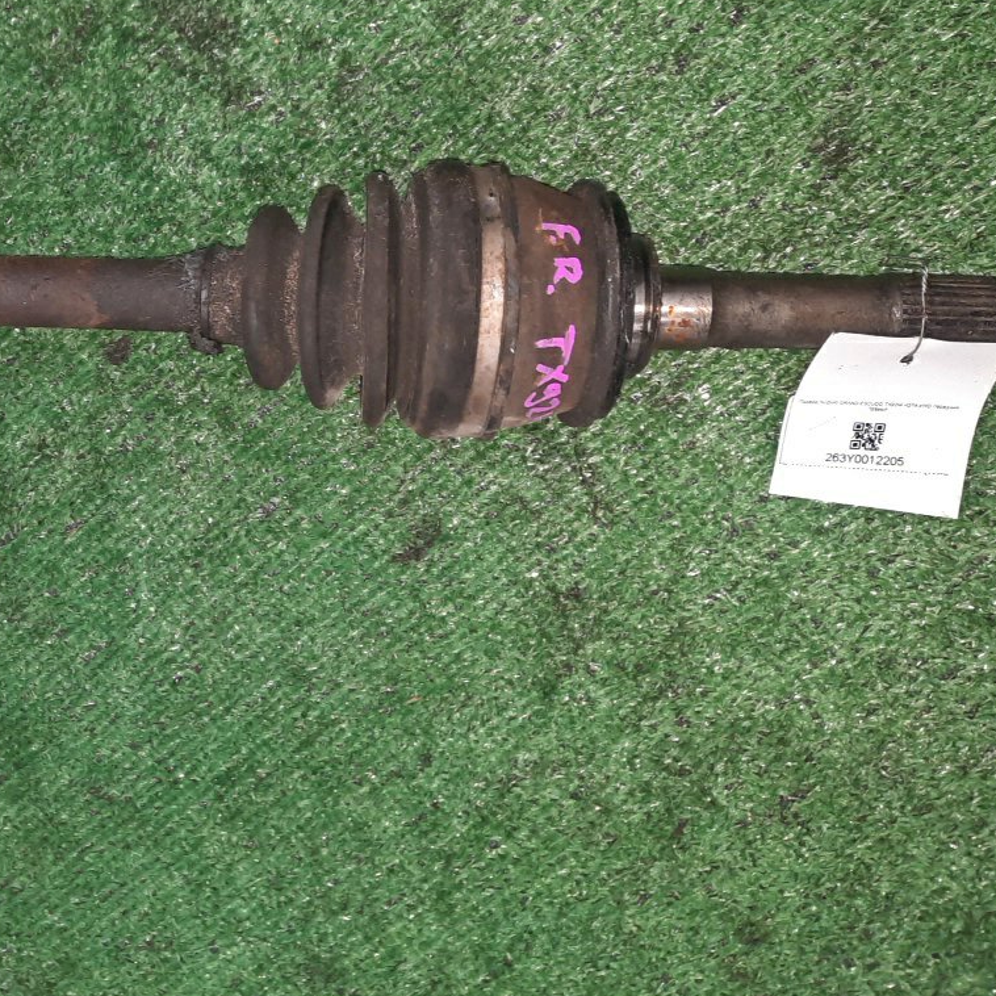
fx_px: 1367
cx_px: 133
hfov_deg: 37.8
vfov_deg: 39.7
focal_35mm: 42
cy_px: 359
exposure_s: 1/25
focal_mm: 4.6
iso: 313
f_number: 2
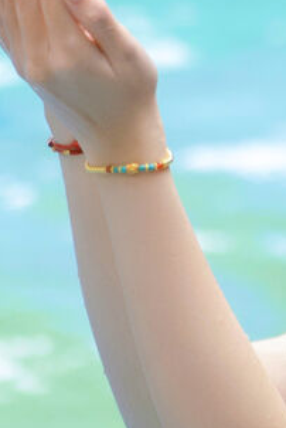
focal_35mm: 768
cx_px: 406
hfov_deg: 1.8
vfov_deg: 2.7
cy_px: 65
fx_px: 9130
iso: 250
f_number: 2.8
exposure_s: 1/400
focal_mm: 130
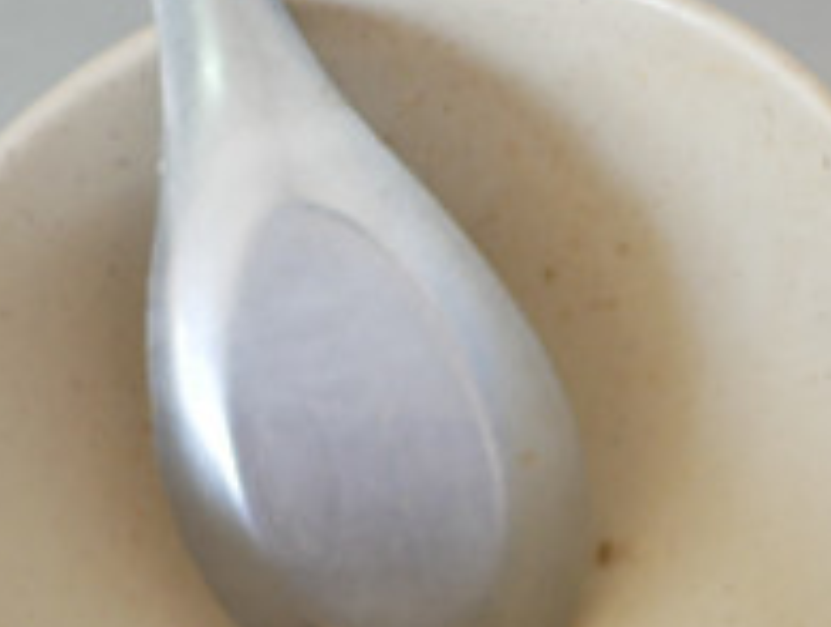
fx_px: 3511
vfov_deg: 9.5
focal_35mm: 146
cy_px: 1252
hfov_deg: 12.8
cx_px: 1274
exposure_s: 1/125
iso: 200
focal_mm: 15
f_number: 2
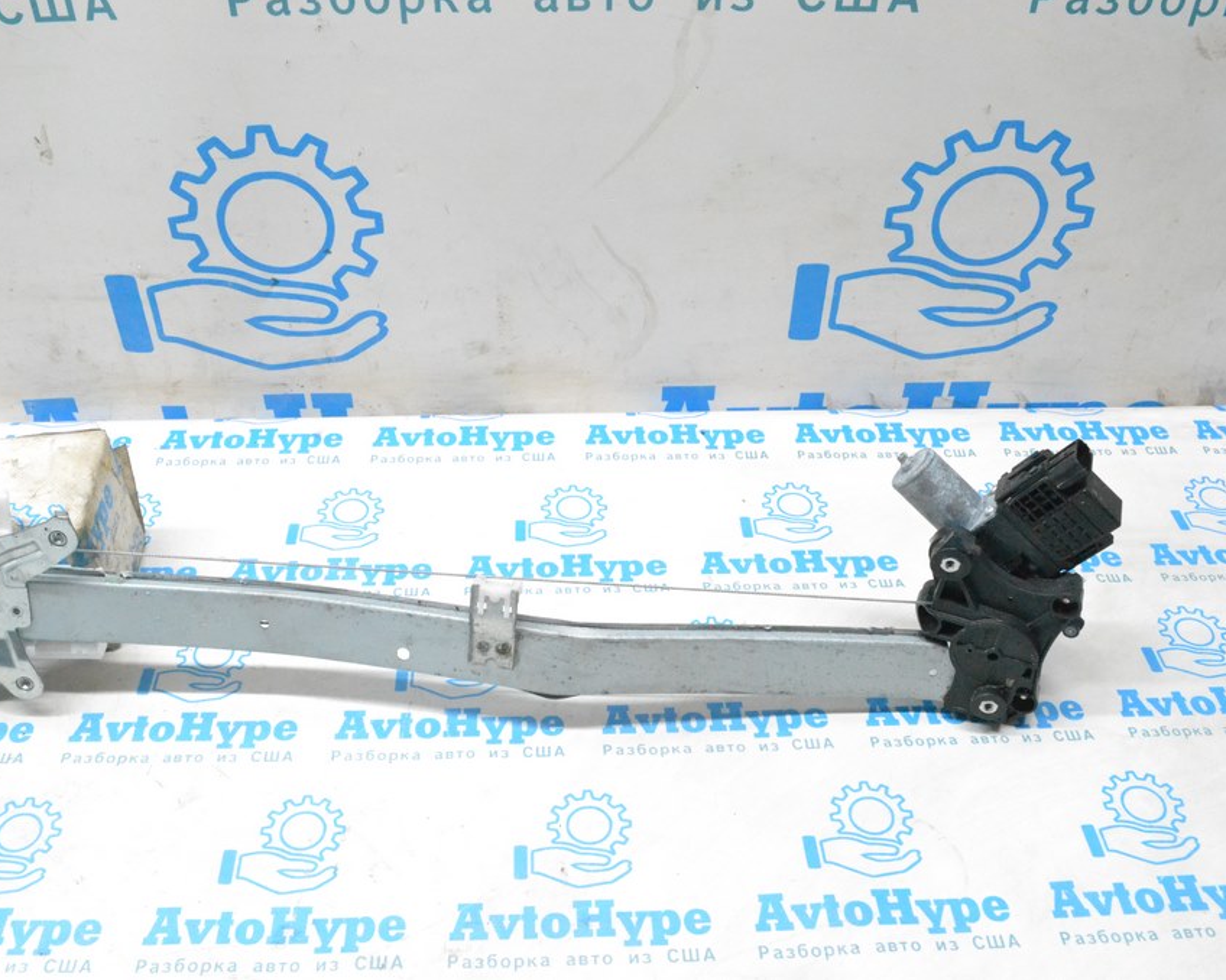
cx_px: 580
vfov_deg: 43.3
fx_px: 1233
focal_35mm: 34
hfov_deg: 52.8
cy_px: 488
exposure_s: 1/160
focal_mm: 20
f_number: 9
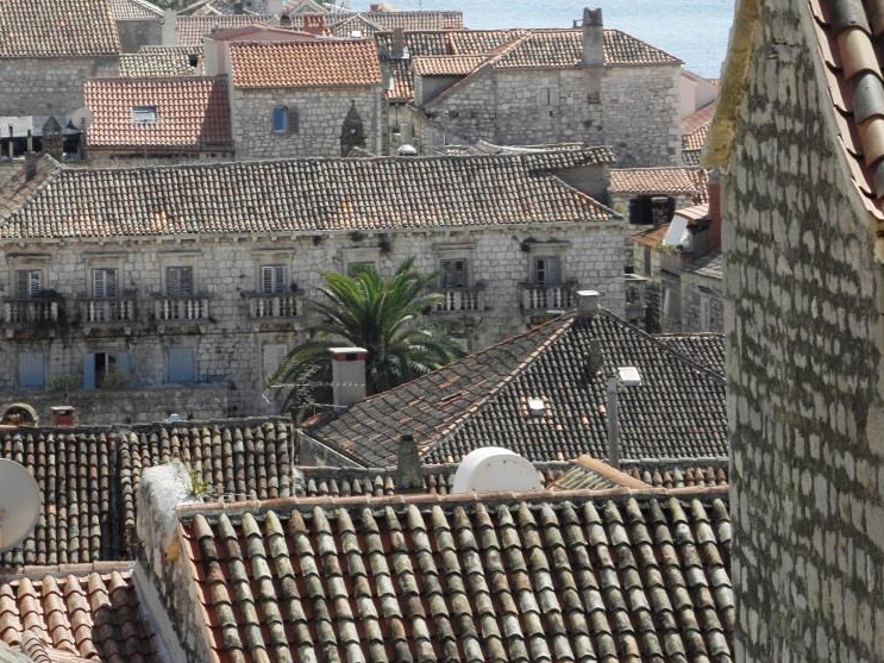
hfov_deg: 8.9
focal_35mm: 222
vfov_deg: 6.7
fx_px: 5668
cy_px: 231
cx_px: 299
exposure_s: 1/250
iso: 64
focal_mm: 28.82
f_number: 5.6
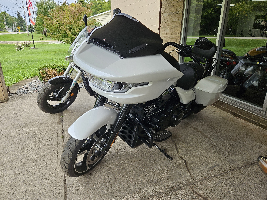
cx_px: 134
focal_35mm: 23
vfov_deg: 58.9
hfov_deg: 73.9
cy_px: 100
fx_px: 177
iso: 25
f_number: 1.8
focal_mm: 5.4
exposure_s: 1/329
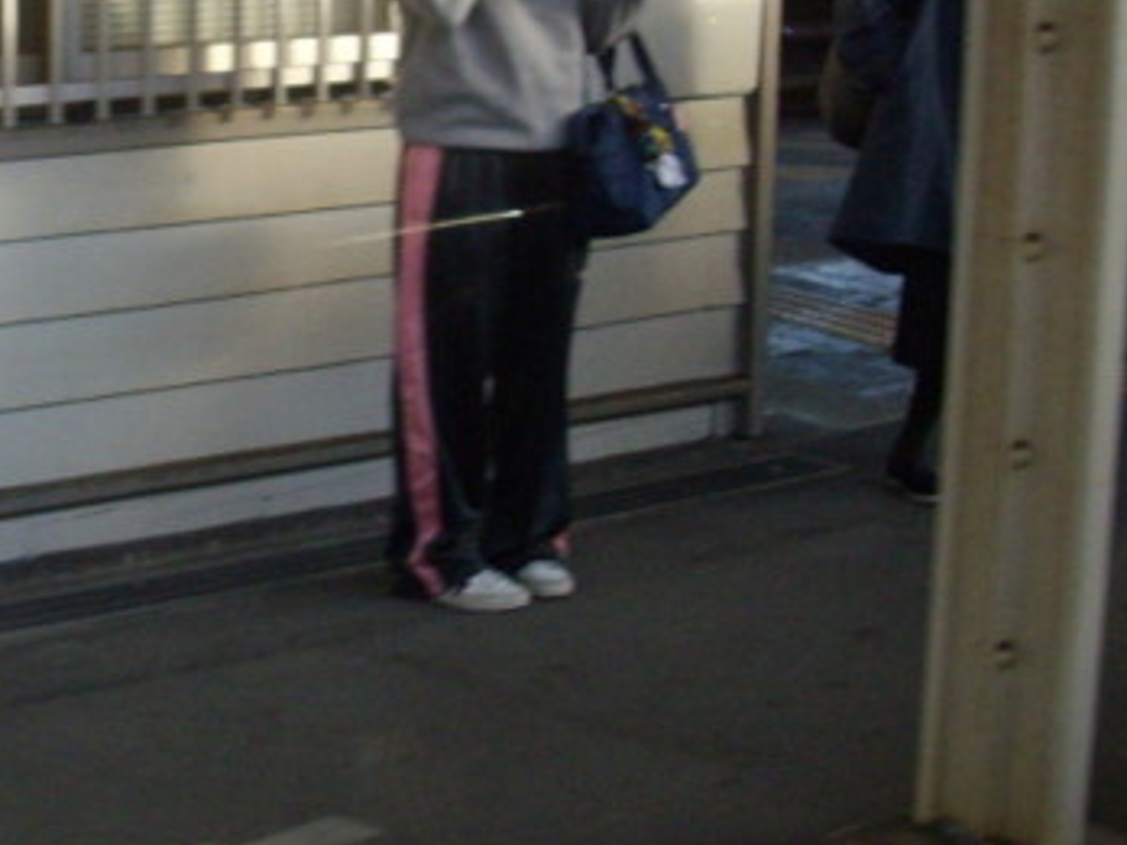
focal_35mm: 85
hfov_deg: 22.3
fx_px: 2767
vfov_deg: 17.2
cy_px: 142
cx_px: 68
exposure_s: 1/125
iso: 154
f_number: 2.8
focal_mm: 6.2
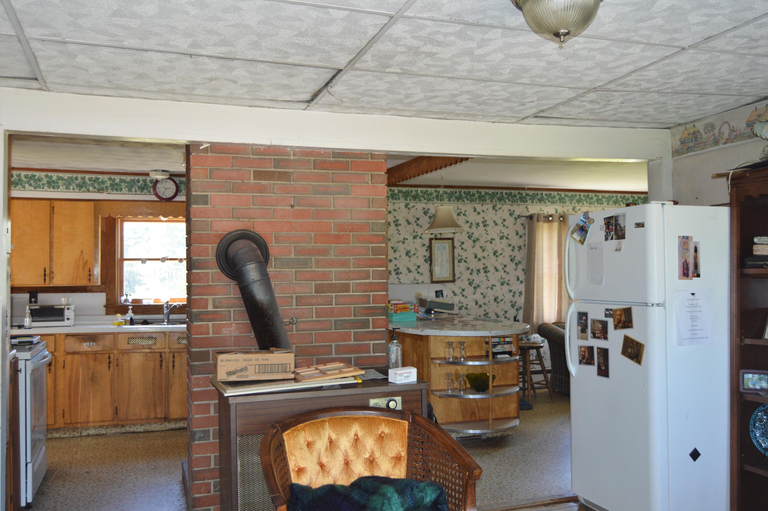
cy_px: 256
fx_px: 703
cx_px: 384
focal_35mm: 33
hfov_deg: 57.3
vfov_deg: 39.9
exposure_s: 1/100
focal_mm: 22
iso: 400
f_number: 4
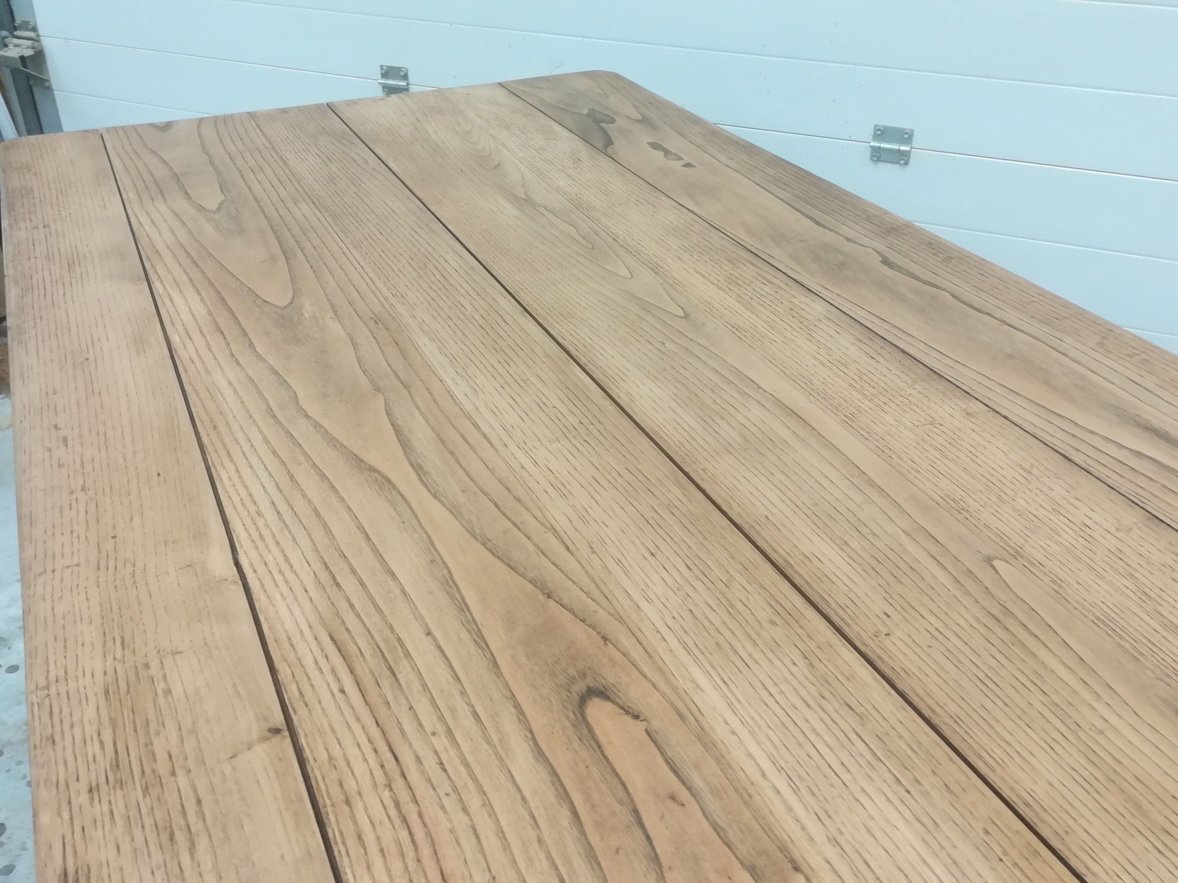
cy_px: 442
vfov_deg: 42.9
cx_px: 589
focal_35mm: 33
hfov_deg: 55.4
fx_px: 1123
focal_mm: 3.83
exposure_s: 1/33.3
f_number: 2.2
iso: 200
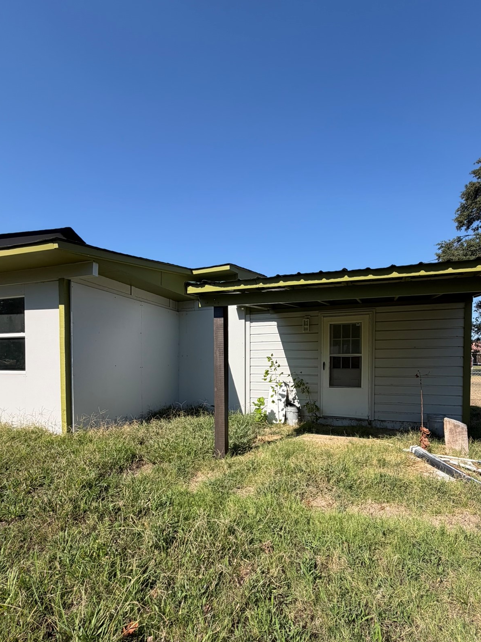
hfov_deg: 74.5
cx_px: 268
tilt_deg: -1.2
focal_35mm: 17
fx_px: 315
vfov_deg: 90.1
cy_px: 379
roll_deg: -0.5
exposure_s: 1/770
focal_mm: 2.22
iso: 32
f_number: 2.2
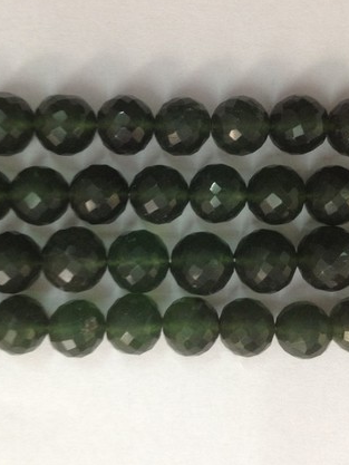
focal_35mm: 42
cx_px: 177
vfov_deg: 44.8
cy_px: 220
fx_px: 564
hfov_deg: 34.4
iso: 125
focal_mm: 4.28
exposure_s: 1/20
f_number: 2.4
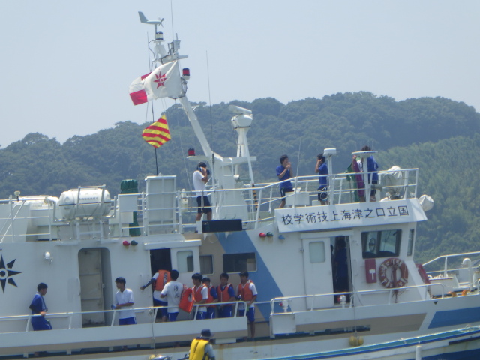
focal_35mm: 140
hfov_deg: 14.1
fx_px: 1941
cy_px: 180
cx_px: 240
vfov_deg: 10.6
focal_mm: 25
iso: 125
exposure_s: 1/400
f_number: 6.6
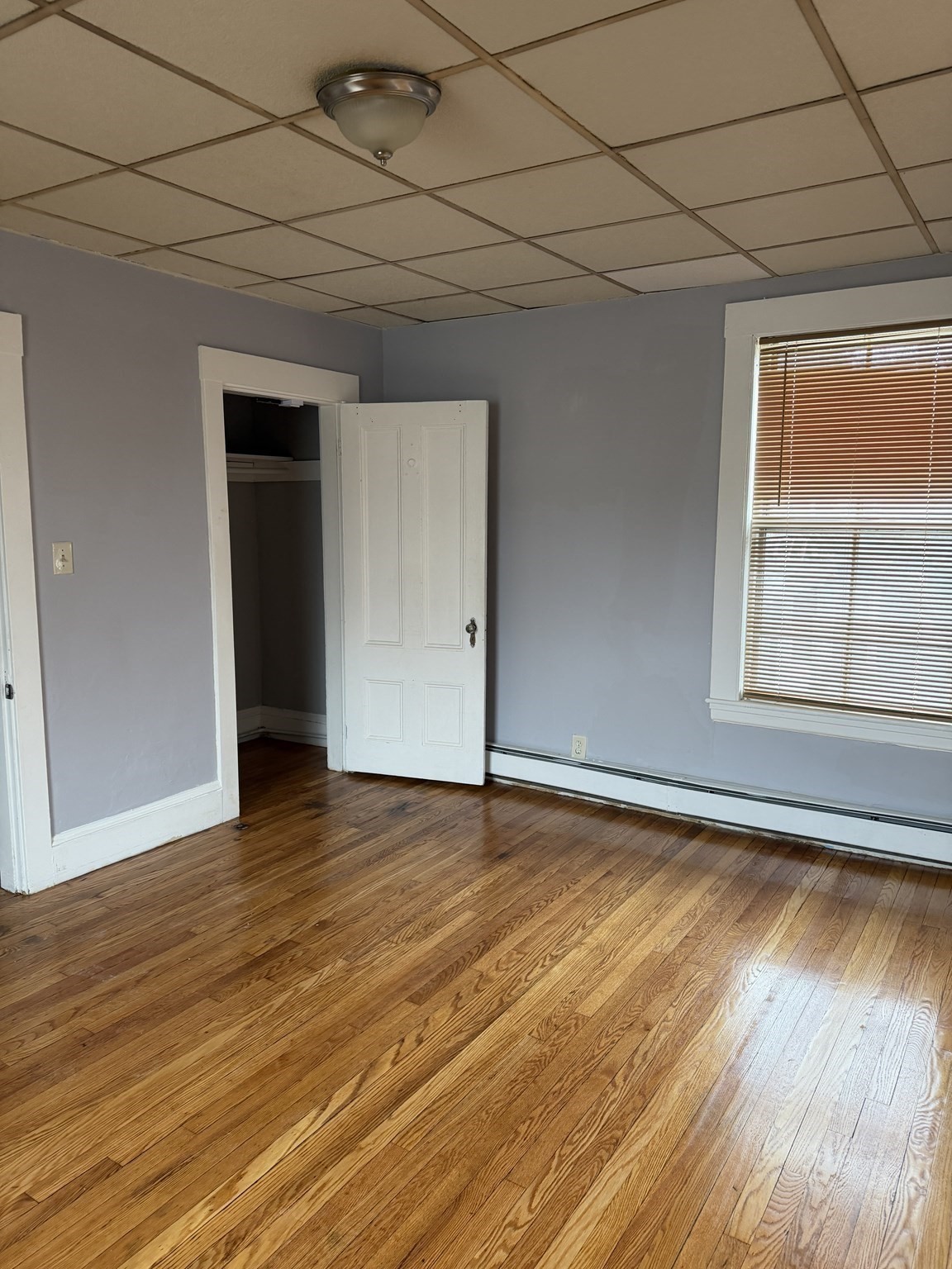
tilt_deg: -6.4
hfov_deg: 56.8
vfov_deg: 71.6
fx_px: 880
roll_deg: -1.6
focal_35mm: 24
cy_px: 634
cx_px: 476
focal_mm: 6.76
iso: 200
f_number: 1.78
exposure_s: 1/81
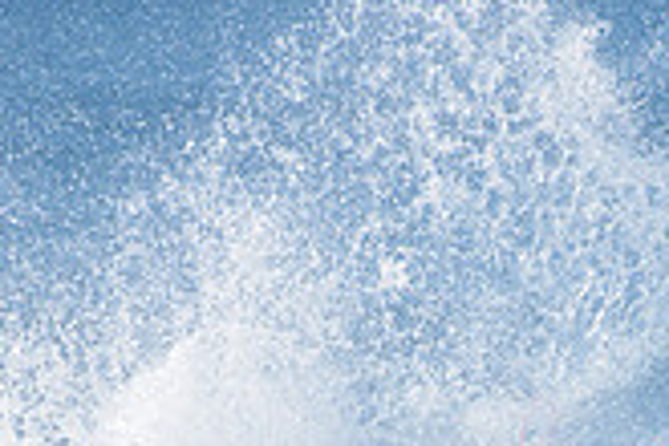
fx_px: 32648
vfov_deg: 0.8
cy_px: 598
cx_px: 523
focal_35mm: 1757
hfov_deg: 1.2
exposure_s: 1/2000
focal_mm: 500
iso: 400
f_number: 5.6
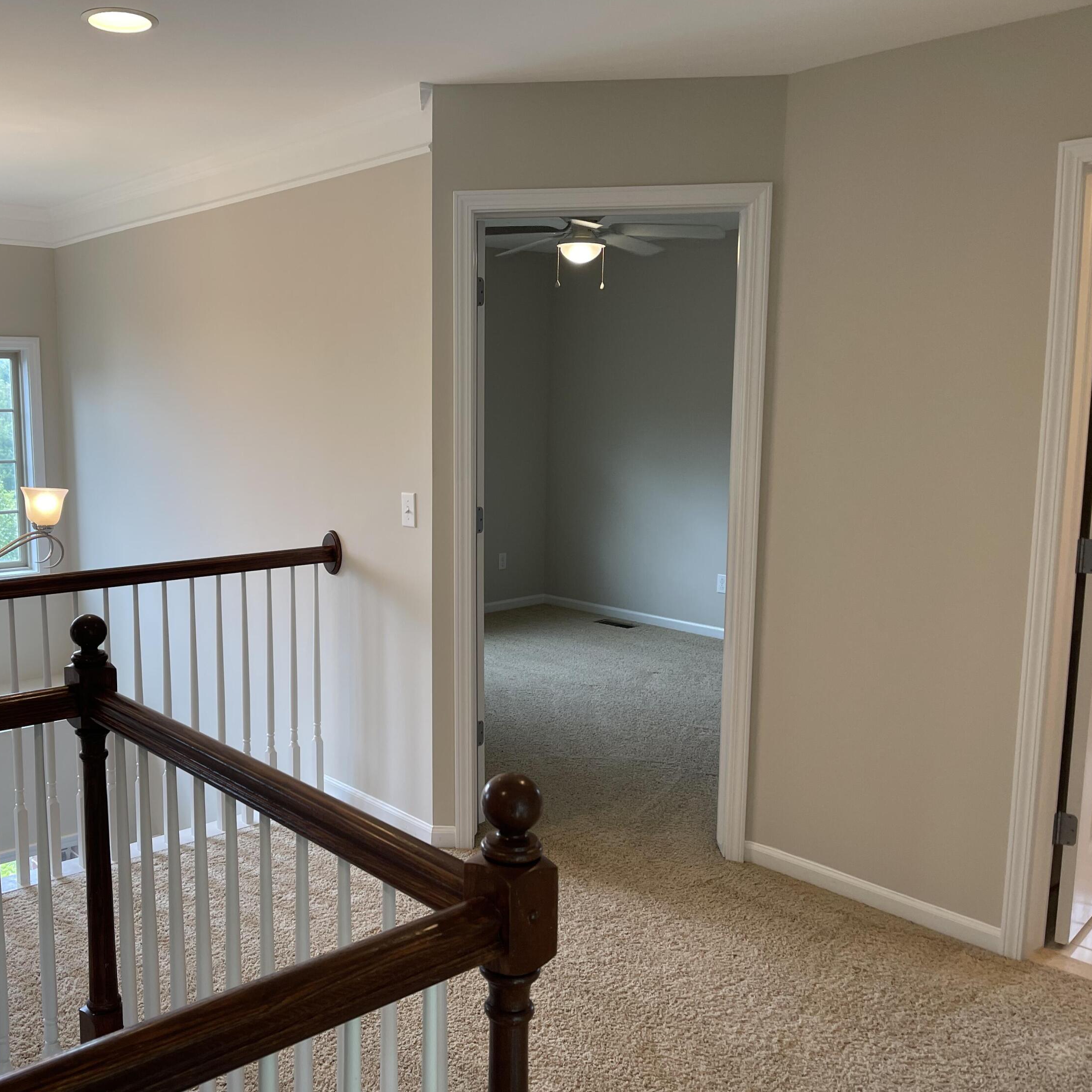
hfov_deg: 53.0
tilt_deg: -9.0
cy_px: 549
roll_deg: +0.2
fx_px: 1071
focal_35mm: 30
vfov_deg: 54.0
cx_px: 364
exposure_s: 1/120
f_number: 1.6
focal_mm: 5.1
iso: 64
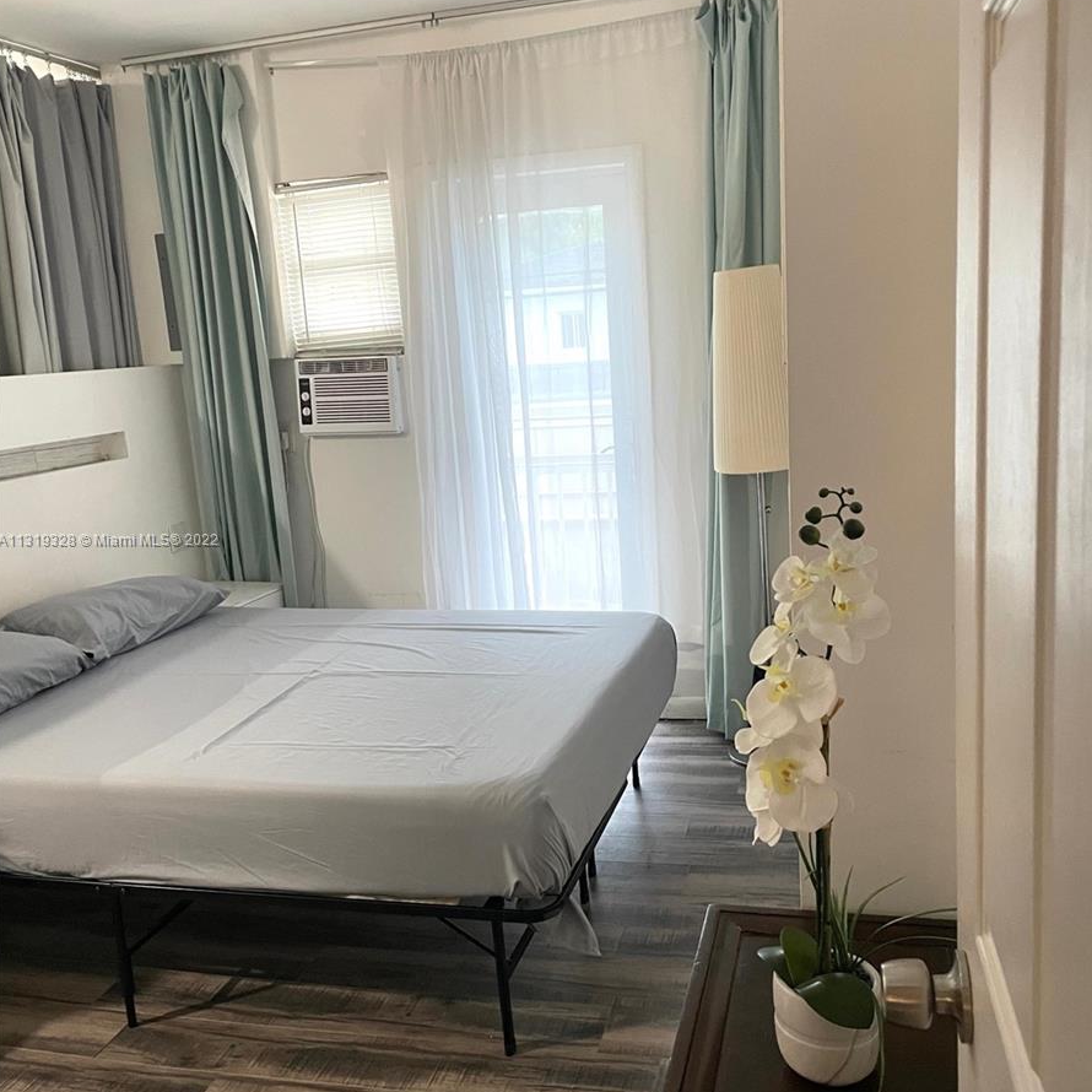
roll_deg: +4.6
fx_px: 1106
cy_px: 541
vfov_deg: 52.5
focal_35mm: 31
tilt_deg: -10.8
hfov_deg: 52.5
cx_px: 546
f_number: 1.6
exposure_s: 1/60
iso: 400
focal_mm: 4.2
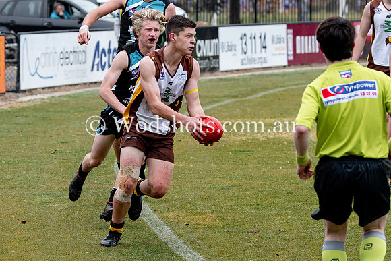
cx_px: 151
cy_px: 153
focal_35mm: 296
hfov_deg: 6.9
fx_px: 3220
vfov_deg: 4.6
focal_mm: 102
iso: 500
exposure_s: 1/1250
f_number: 4
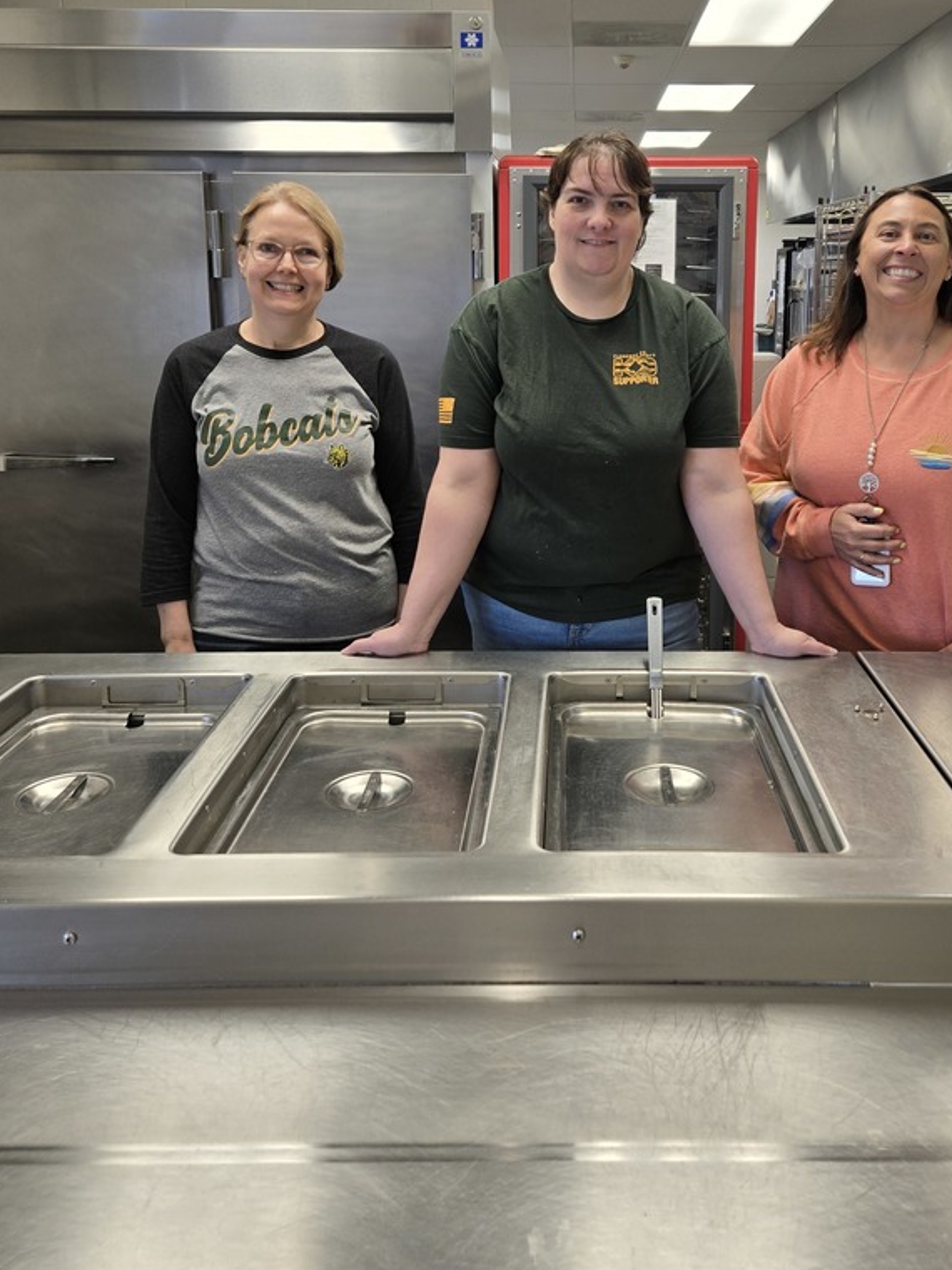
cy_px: 431
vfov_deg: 57.2
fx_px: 1137
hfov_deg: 45.1
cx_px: 590
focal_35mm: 31
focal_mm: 5.4
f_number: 1.8
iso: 64
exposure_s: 1/120
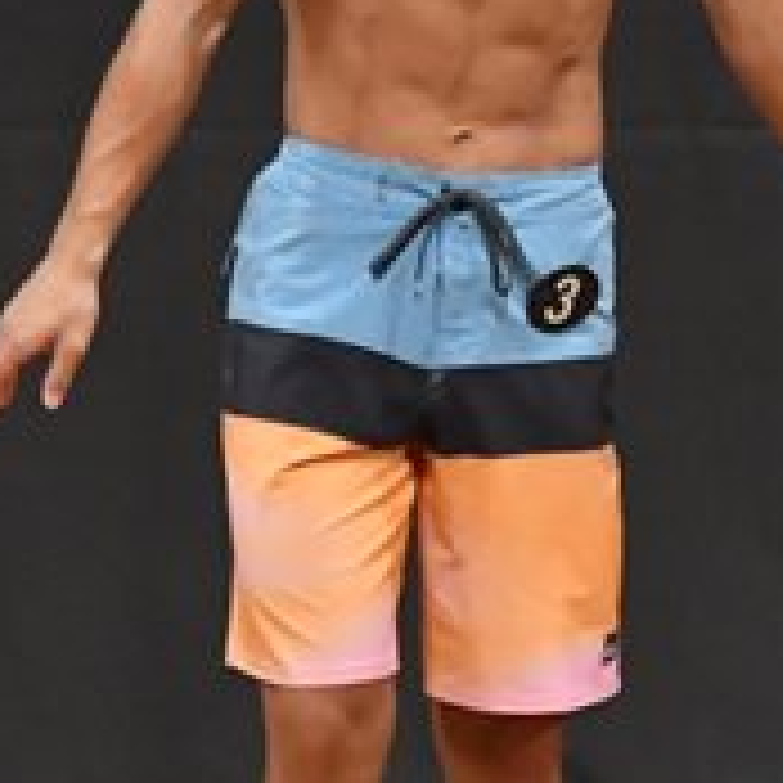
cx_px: 470
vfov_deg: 1.7
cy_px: 126
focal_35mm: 1024
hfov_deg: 1.7
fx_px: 26205
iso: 6400
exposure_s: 1/400
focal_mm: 180
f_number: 5.6
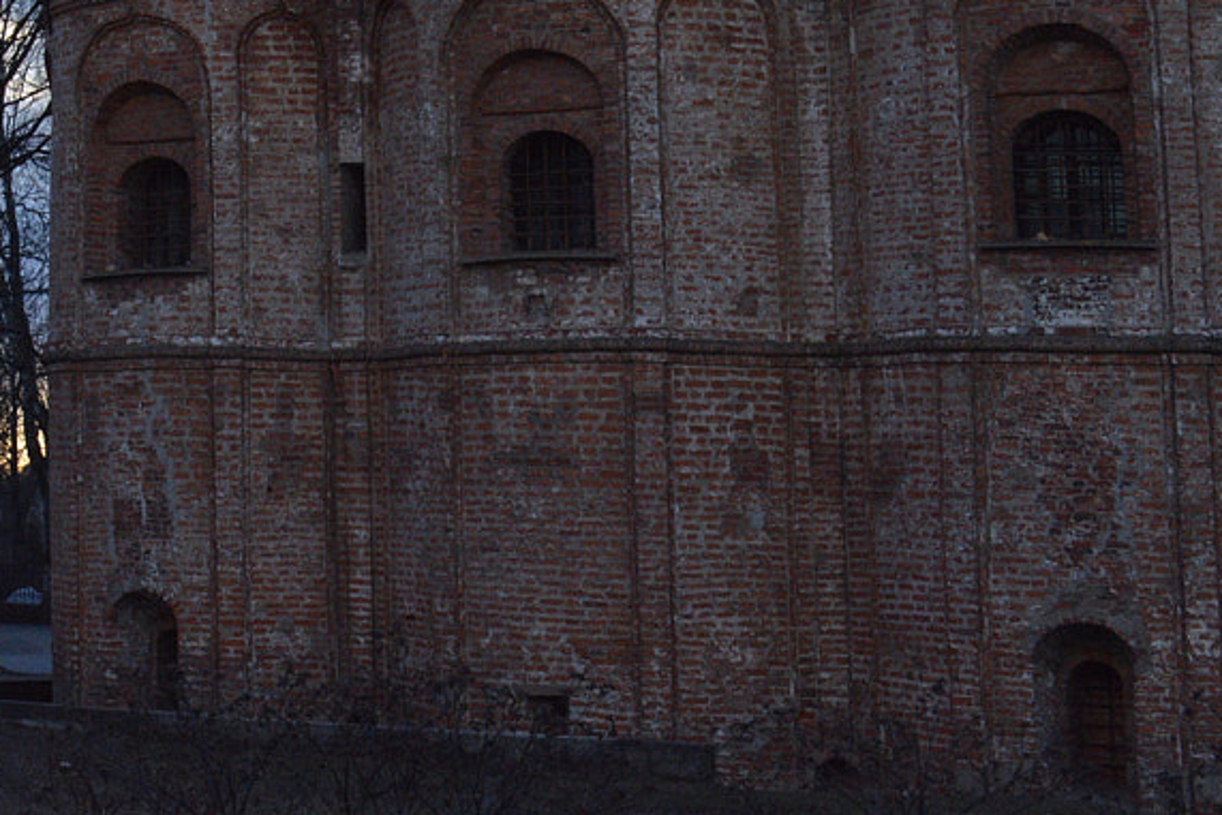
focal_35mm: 84
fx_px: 2852
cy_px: -227
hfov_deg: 22.4
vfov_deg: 15.5
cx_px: -220
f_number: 8
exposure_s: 1/800
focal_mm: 20
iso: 1000
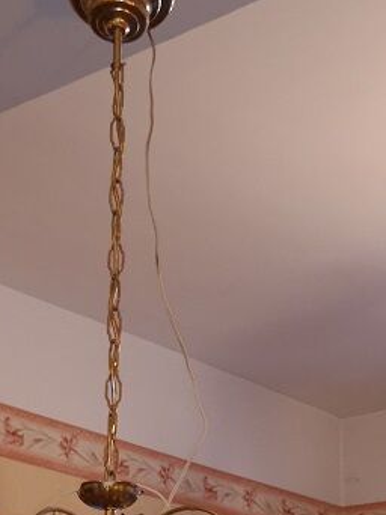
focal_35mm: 90
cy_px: 551
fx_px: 1340
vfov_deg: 20.8
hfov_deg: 16.3
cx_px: 115
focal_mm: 3.95
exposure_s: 1/33.3
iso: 200
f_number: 1.8
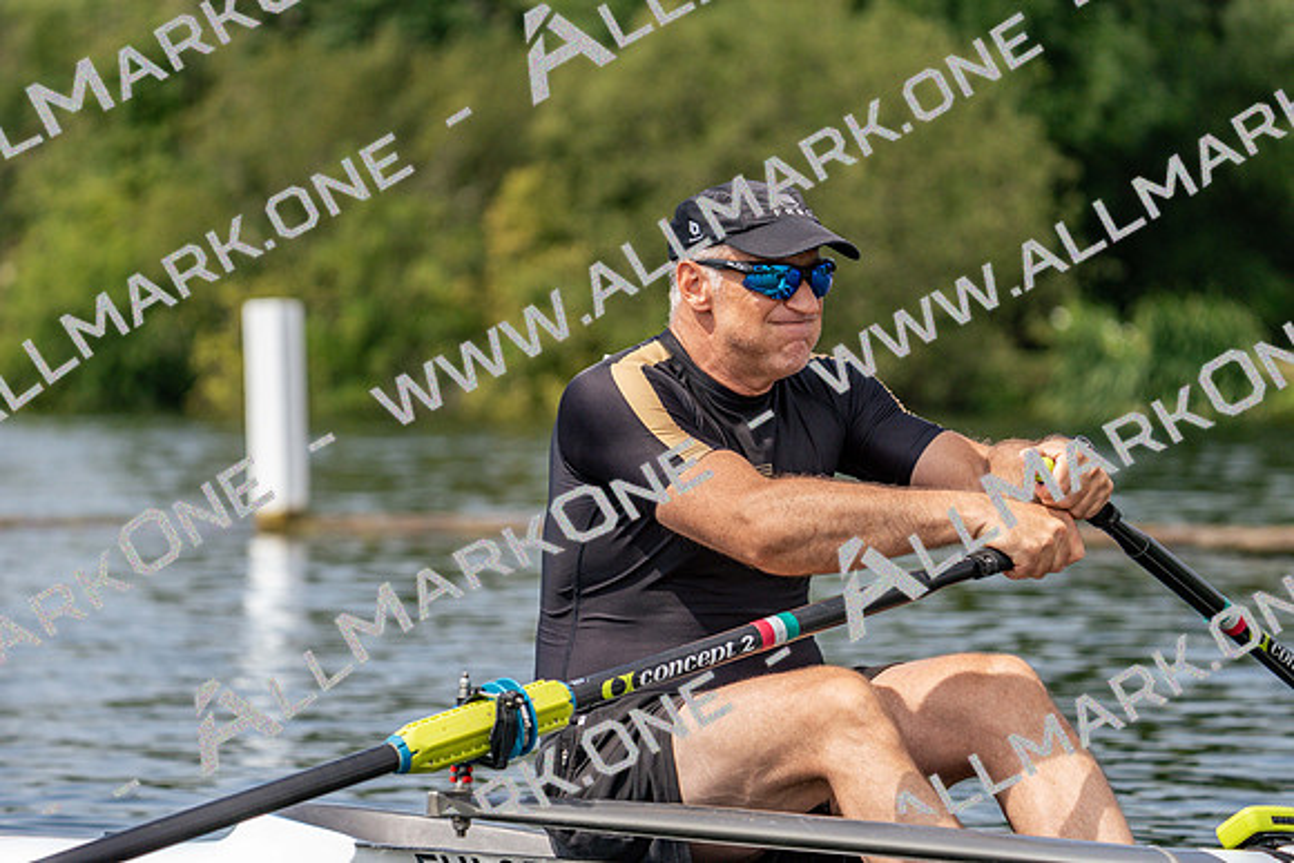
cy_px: 432
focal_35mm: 200
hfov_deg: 10.3
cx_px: 647
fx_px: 7190
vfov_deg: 6.9
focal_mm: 200
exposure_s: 1/1600
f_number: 5.6
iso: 320
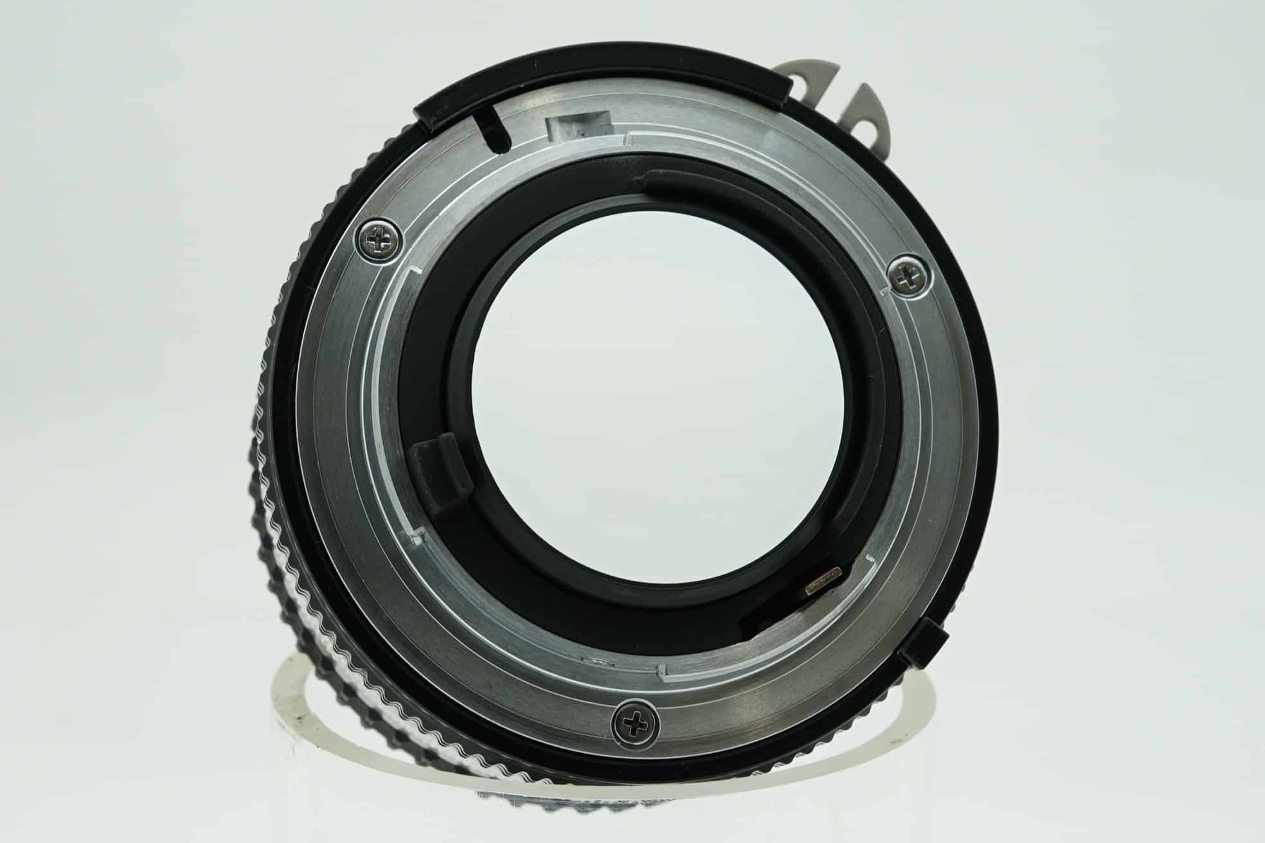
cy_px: 422
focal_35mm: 84
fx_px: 2951
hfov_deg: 24.2
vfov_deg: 16.3
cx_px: 632
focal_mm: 56
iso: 800
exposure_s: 1/40
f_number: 16
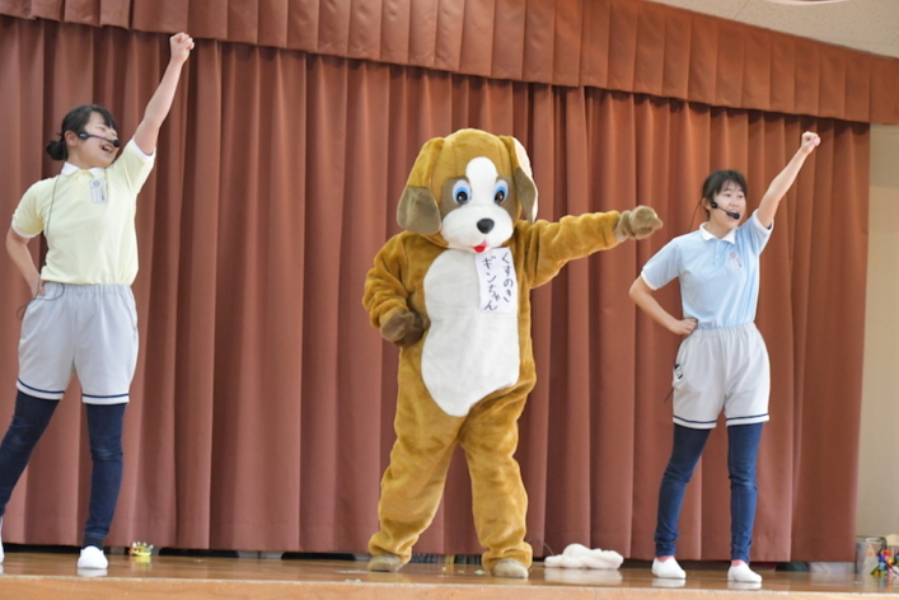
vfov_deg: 12.0
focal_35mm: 114
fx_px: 2848
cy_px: 304
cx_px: 465
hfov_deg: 17.9
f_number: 5
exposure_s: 1/160
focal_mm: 70
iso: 4000
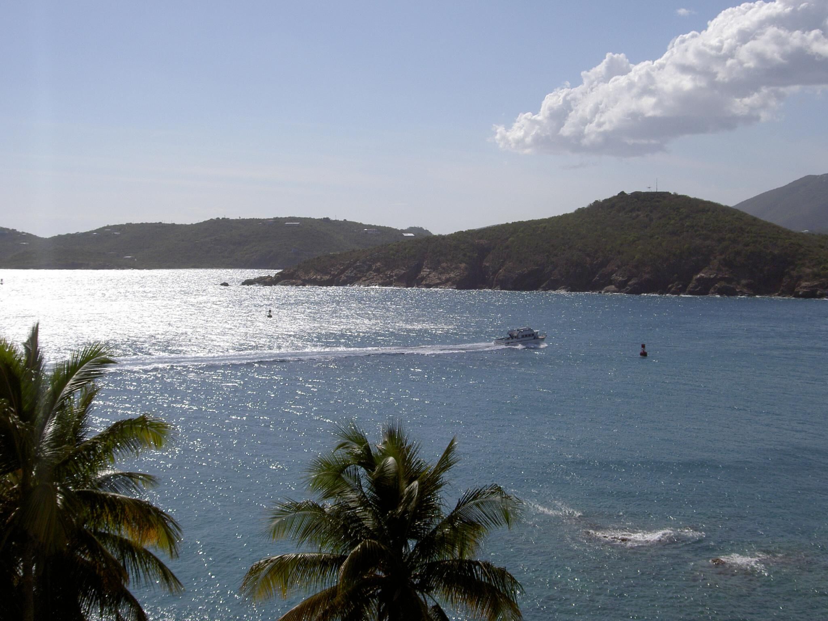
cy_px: 310
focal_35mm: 55
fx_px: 1316
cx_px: 414
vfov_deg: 26.6
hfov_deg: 34.9
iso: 50
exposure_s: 1/1250
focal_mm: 11.3
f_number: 5.5
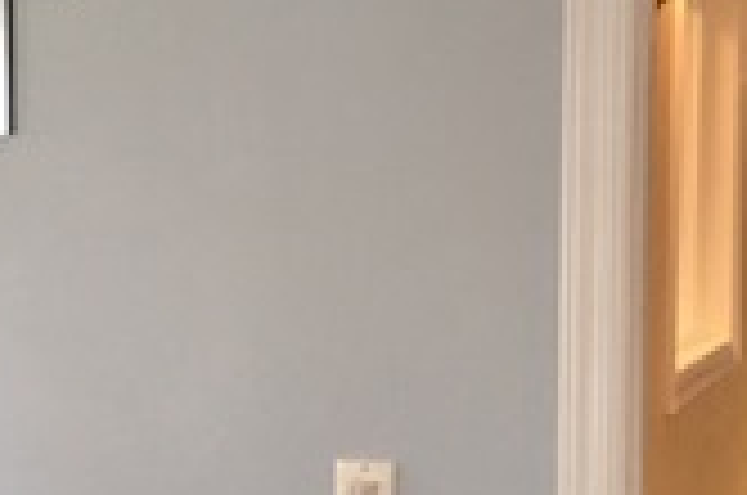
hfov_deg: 21.6
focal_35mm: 91
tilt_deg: -2.8
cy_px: 358
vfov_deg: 14.9
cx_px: -14
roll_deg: +0.5
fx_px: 1885
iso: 32
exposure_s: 1/15
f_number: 2.2
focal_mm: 4.15
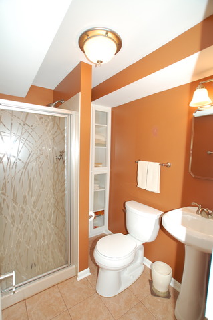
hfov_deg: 71.9
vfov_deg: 95.0
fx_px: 147
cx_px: 106
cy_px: 160
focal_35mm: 16
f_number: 4.5
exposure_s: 1/60
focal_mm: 11
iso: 400
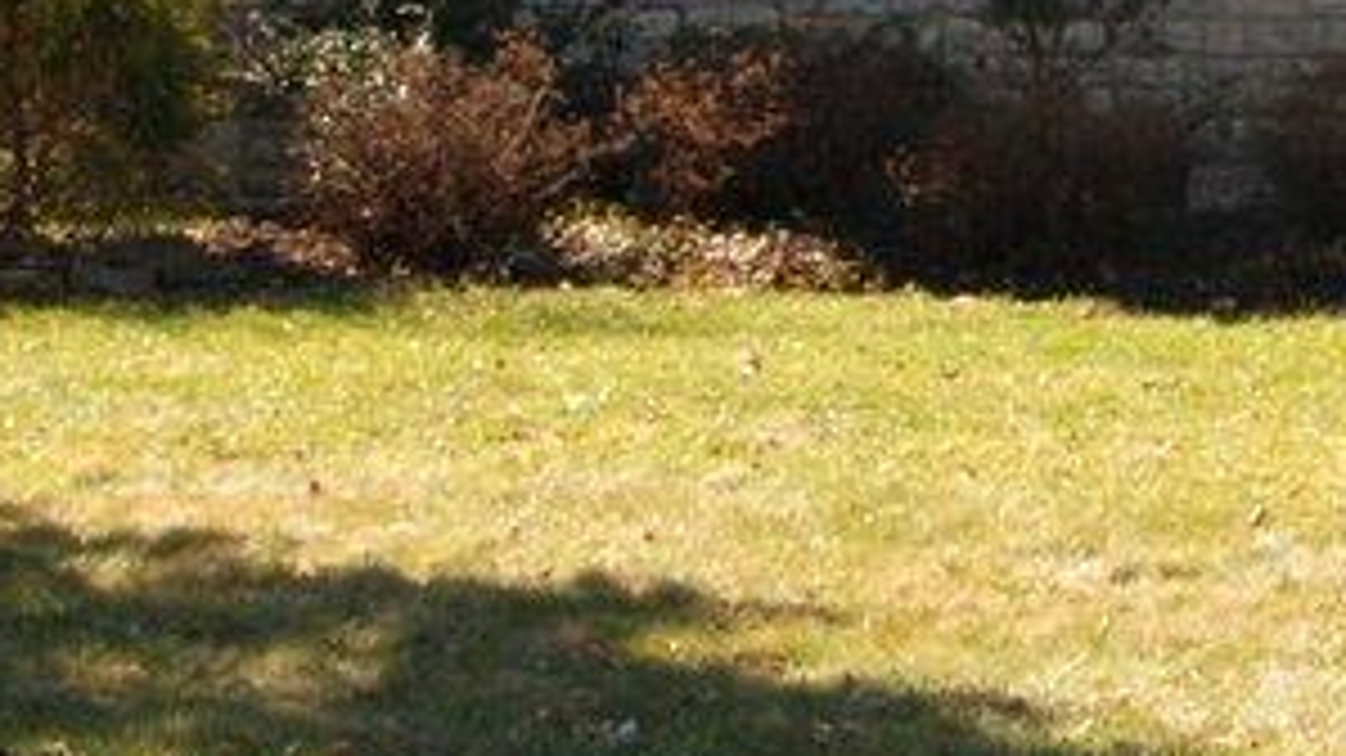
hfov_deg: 5.5
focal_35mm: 392
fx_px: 13987
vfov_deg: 3.1
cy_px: -612
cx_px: 1855
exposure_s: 1/125
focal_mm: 62
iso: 400
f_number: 13
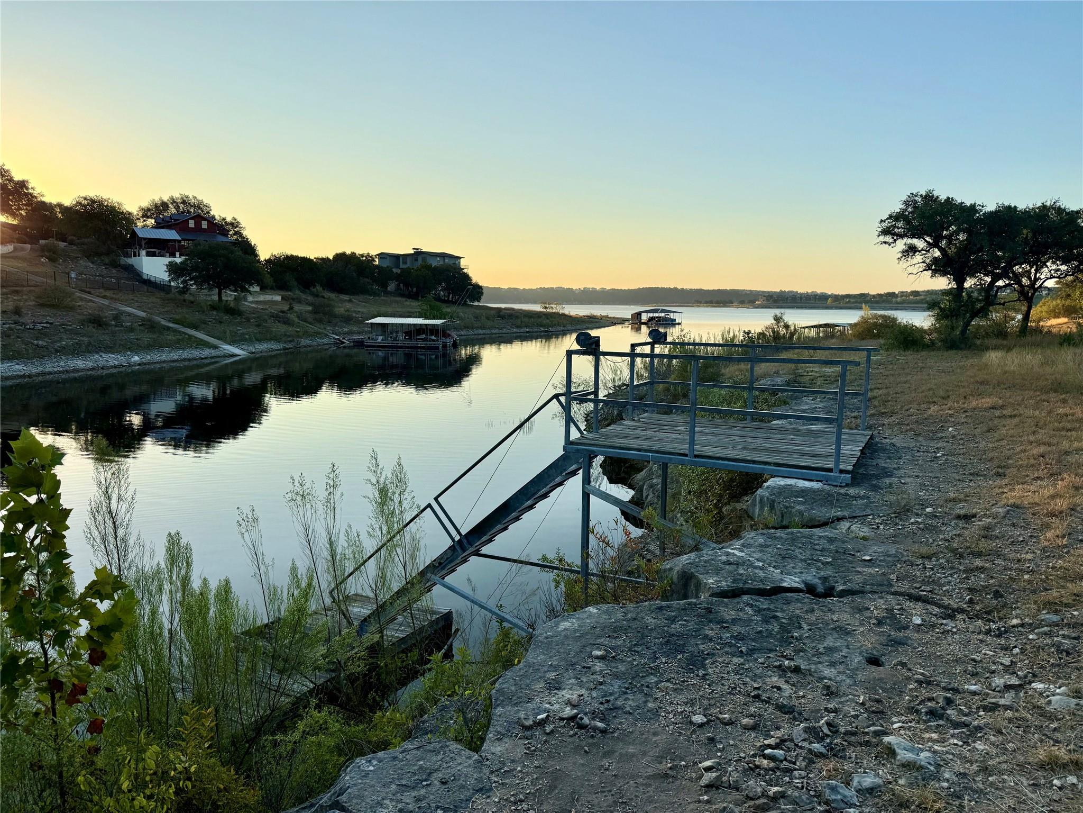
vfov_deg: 56.8
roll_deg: -0.5
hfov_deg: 71.6
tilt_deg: -6.8
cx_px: 542
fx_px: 751
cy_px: 406
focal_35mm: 24
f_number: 1.78
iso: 80
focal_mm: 6.76
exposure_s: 1/2445
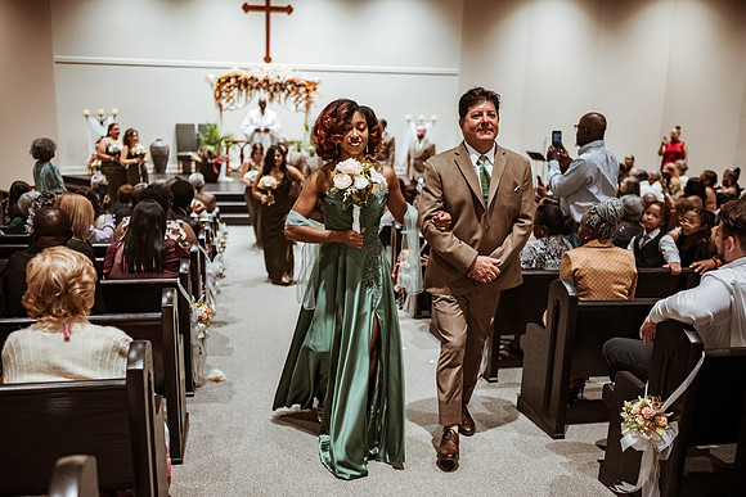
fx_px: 725
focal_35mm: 35
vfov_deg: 37.9
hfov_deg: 54.4
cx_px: 373
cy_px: 248
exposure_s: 1/500
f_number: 1.8
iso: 1000
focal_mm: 35
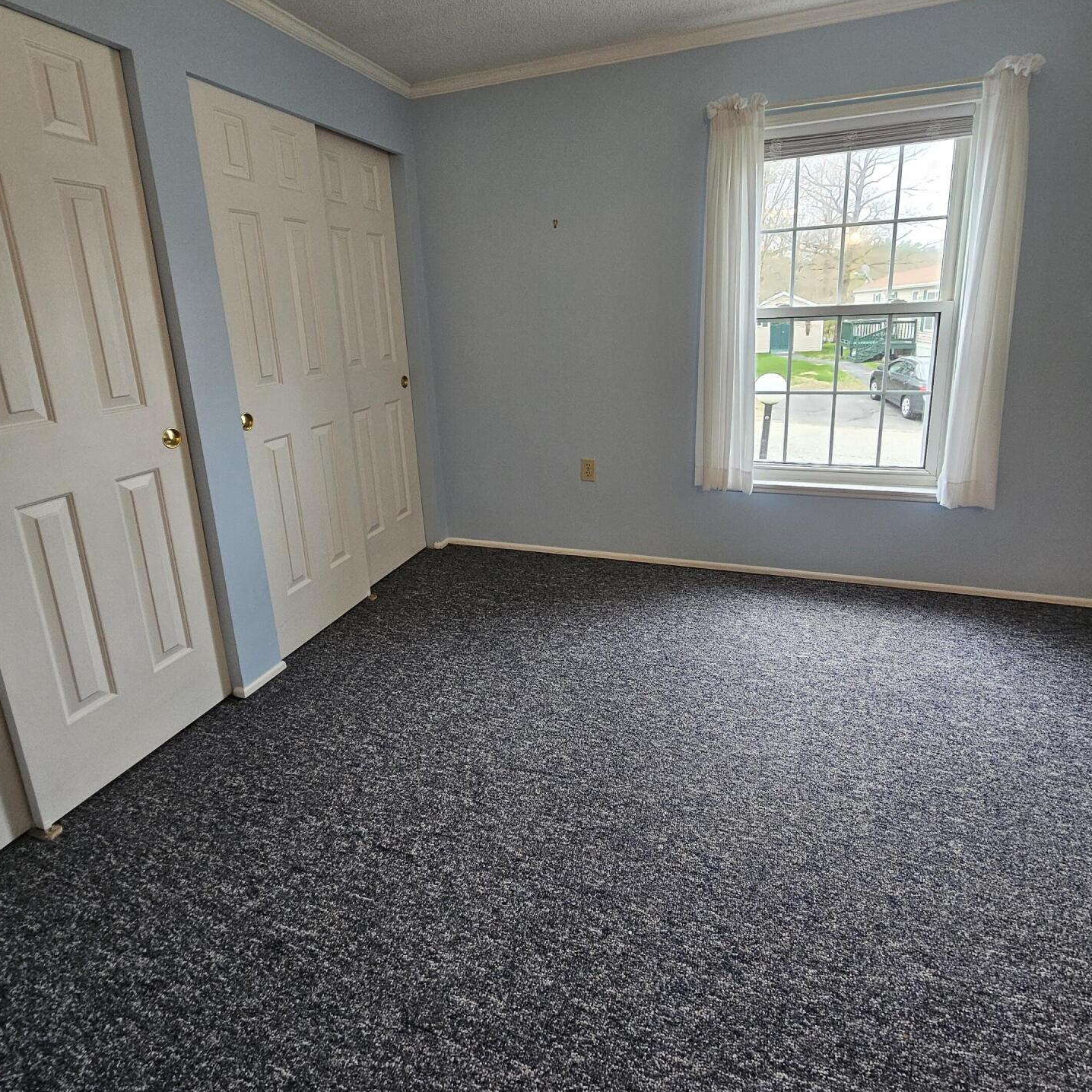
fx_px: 571
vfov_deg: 86.8
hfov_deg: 87.4
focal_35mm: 16
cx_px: 537
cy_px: 464
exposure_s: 1/60
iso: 250
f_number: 2.2
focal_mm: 2.2
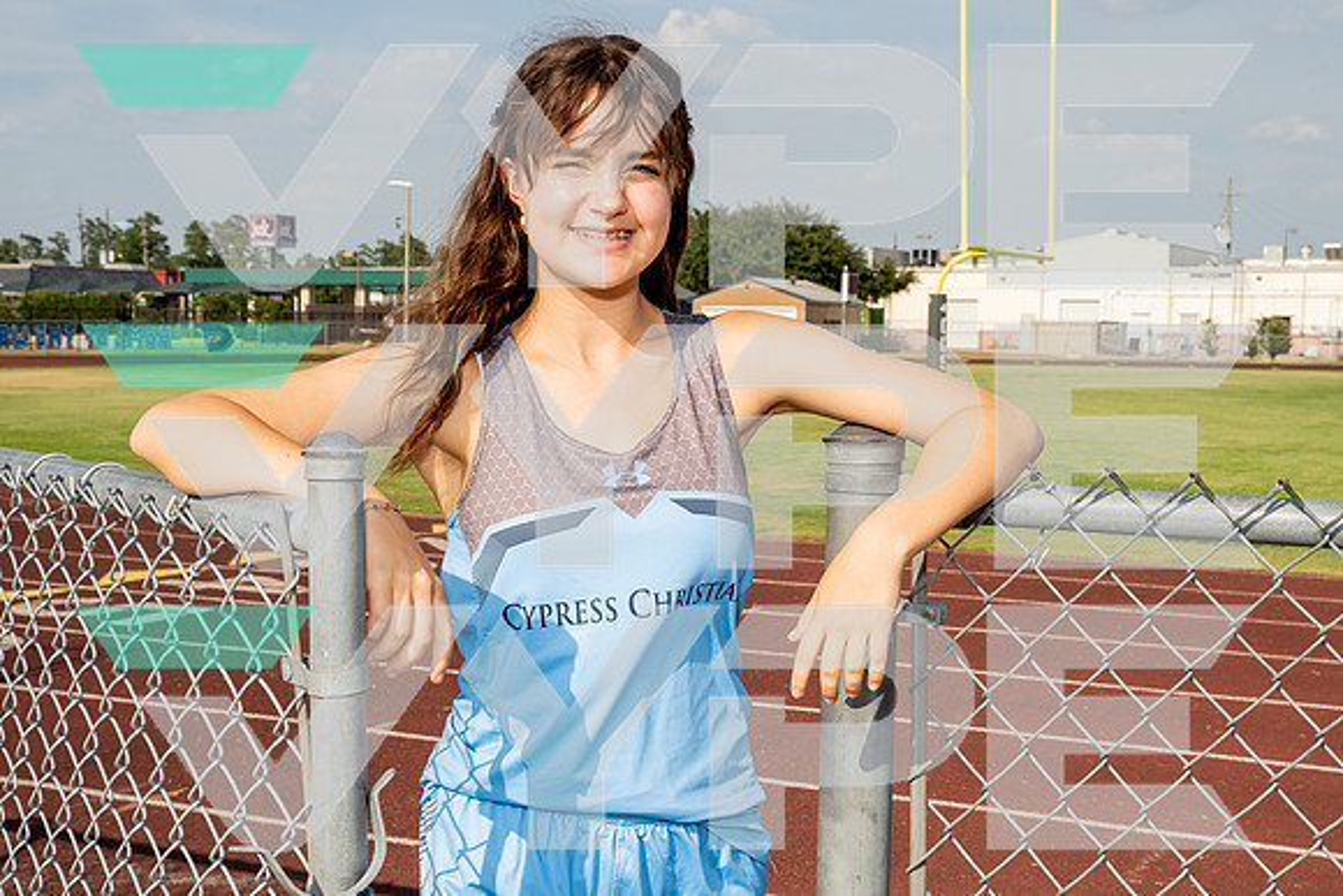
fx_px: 1806
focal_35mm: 48
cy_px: 442
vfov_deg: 27.9
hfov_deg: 40.8
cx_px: 664
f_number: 11
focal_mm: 40
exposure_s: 1/250
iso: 125
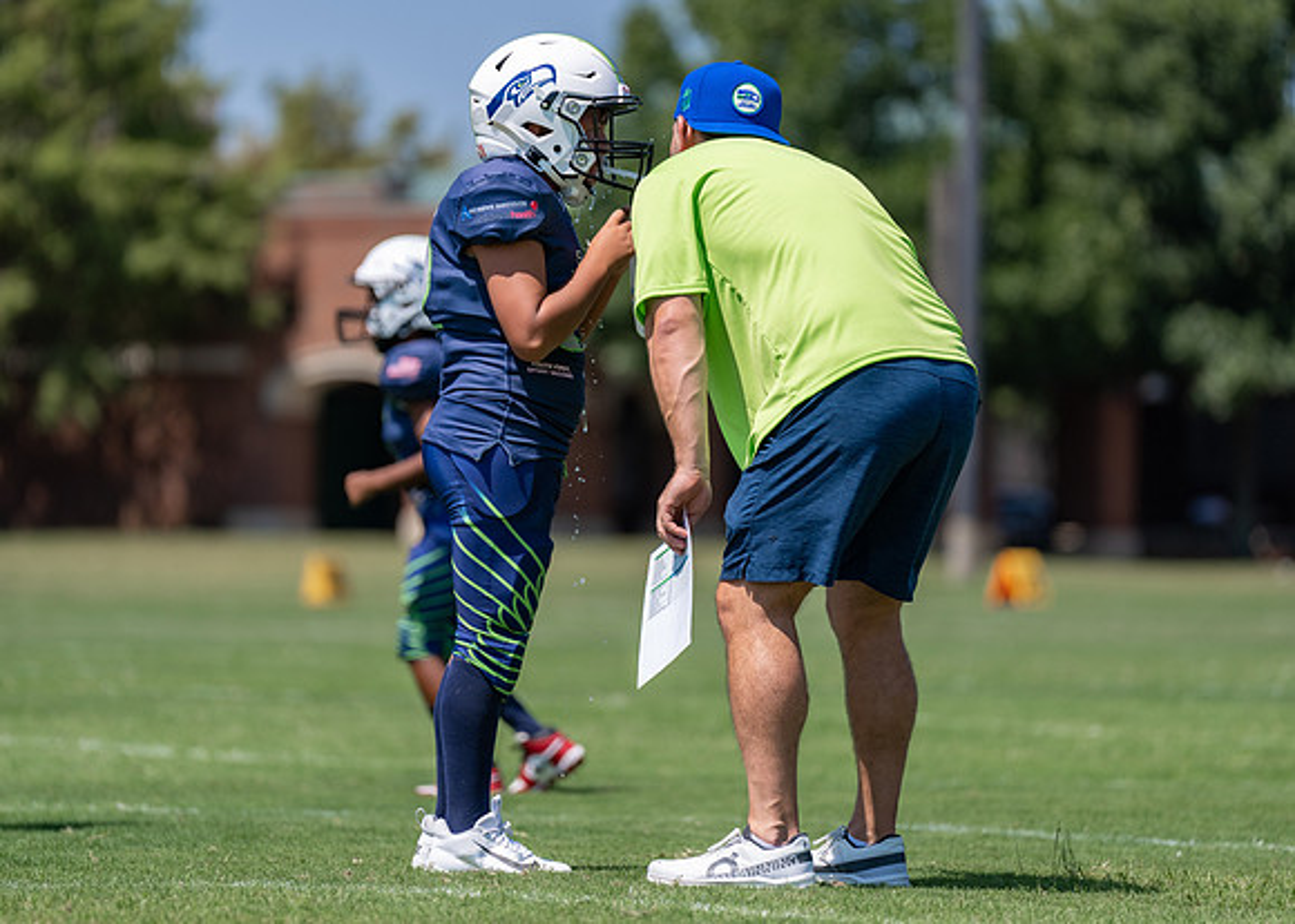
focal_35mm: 257
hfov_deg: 7.8
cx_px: 628
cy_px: 429
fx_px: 9438
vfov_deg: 5.6
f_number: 2.8
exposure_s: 1/2000
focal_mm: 200
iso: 100
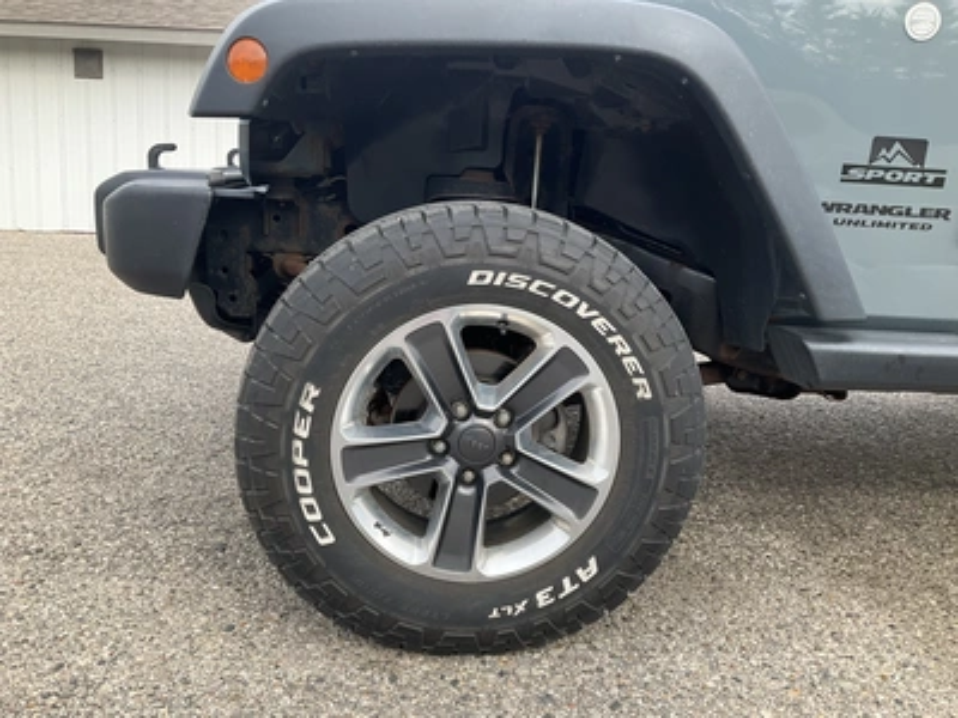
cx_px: 479
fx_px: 803
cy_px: 359
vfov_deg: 48.2
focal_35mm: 29
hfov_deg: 61.7
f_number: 1.8
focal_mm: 3
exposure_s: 1/370
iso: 25
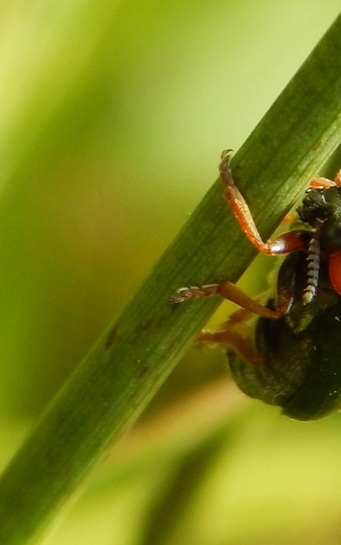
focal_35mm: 121
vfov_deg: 17.2
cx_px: 302
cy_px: 272
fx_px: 1799
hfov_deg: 10.8
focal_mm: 15.3
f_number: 4.3
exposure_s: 1/160
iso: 125
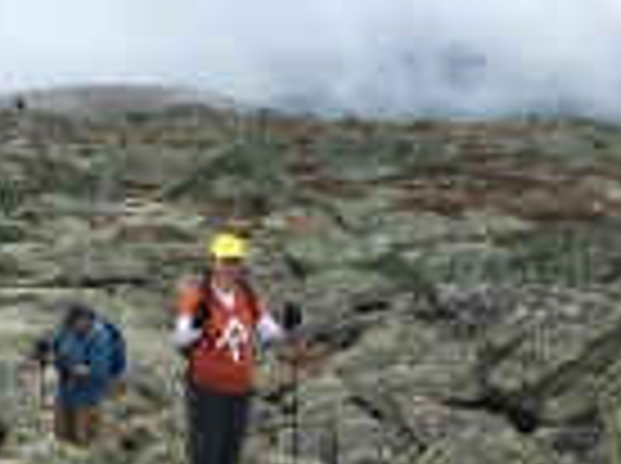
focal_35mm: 77
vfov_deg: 18.7
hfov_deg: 25.2
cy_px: 437
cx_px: 194
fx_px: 1379
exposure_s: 1/1603
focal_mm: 4.15
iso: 25
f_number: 2.2
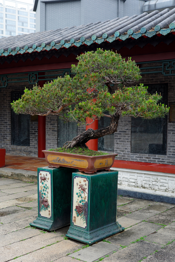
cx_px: 88
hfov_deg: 33.4
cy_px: 131
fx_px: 292
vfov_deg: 48.5
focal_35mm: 40
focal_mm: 26
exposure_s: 1/125
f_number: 3.2
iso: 200
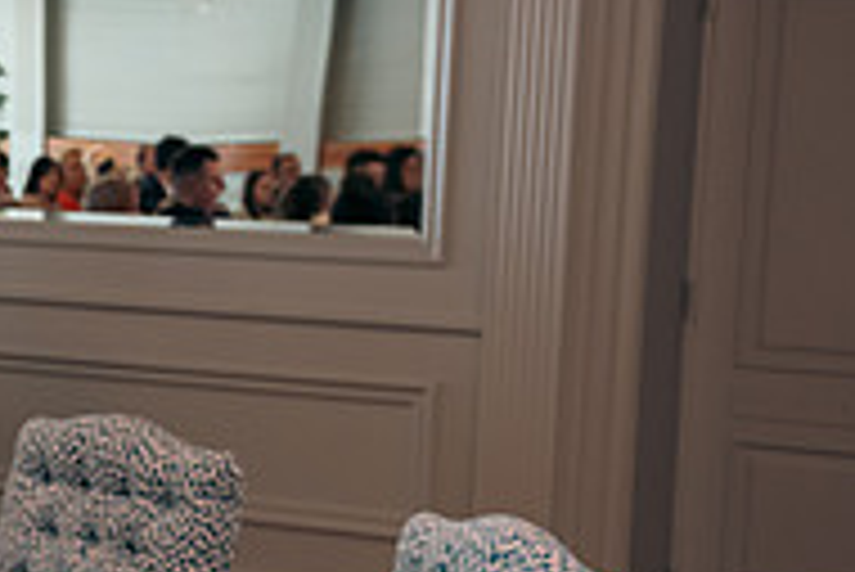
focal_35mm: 110
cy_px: 426
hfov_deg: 16.9
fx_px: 2614
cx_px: -410
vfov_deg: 12.4
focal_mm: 36
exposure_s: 1/160
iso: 640
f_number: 3.5
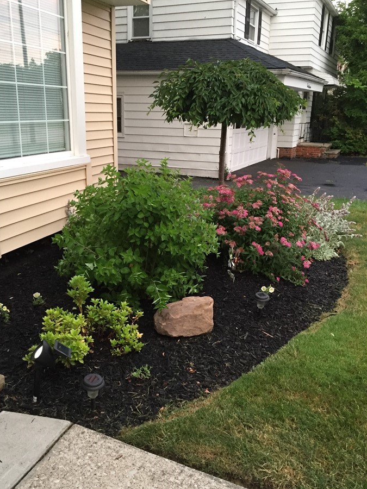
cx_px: 161
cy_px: 249
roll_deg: -1.5
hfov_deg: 42.9
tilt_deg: -15.1
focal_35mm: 33
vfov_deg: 55.3
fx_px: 466
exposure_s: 1/30
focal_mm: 4.15
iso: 160
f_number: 2.2
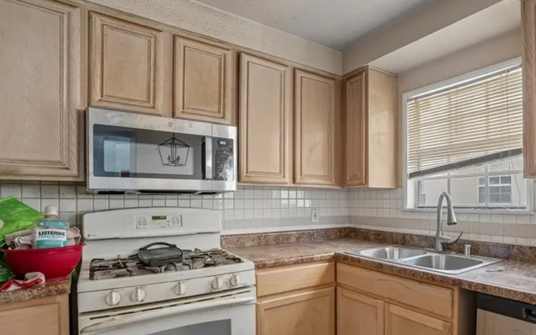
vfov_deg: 56.4
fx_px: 307
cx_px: 341
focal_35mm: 21
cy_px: 215
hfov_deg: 80.5
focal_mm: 16
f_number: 8
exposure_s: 1/5
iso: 400
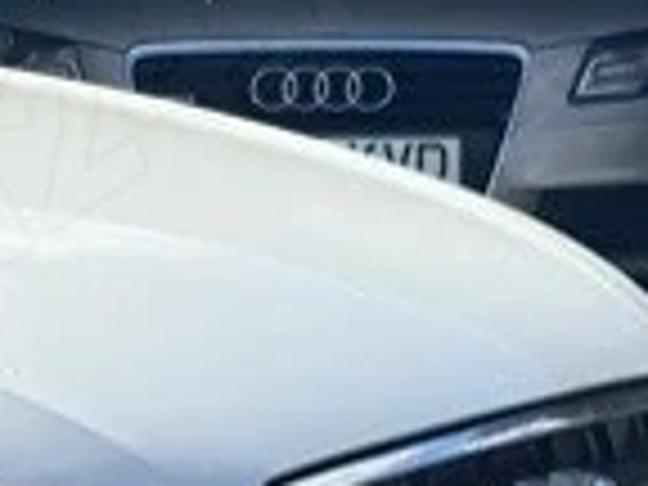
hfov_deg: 8.5
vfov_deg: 6.9
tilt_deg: -6.0
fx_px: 4025
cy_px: 223
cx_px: -860
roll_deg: +1.9
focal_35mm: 215
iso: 100
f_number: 1.78
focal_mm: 6.76
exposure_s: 1/11628
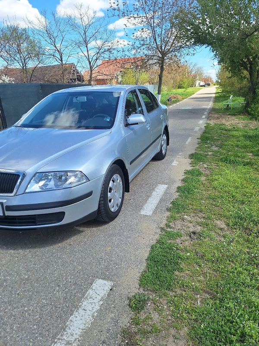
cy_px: 173
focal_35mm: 23
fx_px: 229
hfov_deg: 58.9
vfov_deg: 73.9
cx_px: 130
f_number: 1.8
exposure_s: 1/1667
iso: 40
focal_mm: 5.54
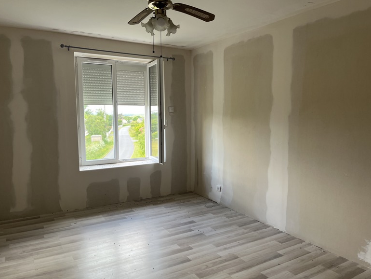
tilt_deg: -3.7
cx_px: 189
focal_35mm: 27
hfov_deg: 65.3
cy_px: 144
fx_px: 289
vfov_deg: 51.4
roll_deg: +0.7
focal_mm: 5.1
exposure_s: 1/121
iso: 50
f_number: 1.6
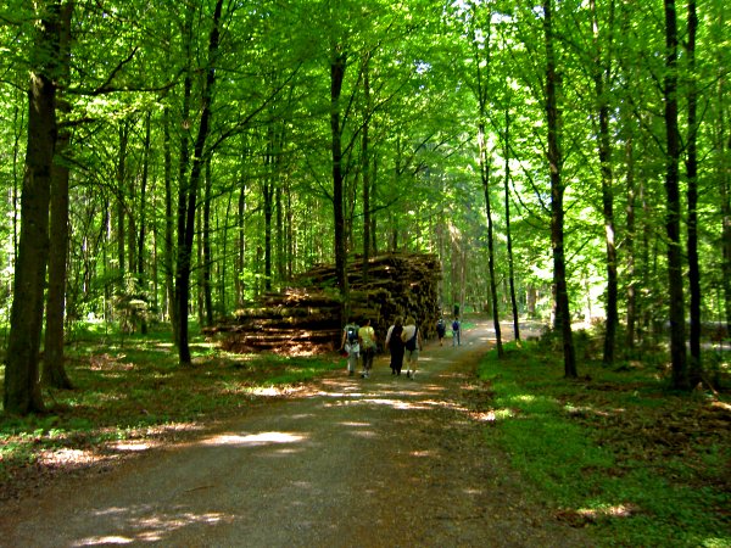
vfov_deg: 41.8
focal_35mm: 34
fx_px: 718
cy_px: 274
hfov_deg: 54.0
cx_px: 366
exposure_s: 1/60
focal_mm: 5.6
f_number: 2.8
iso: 100
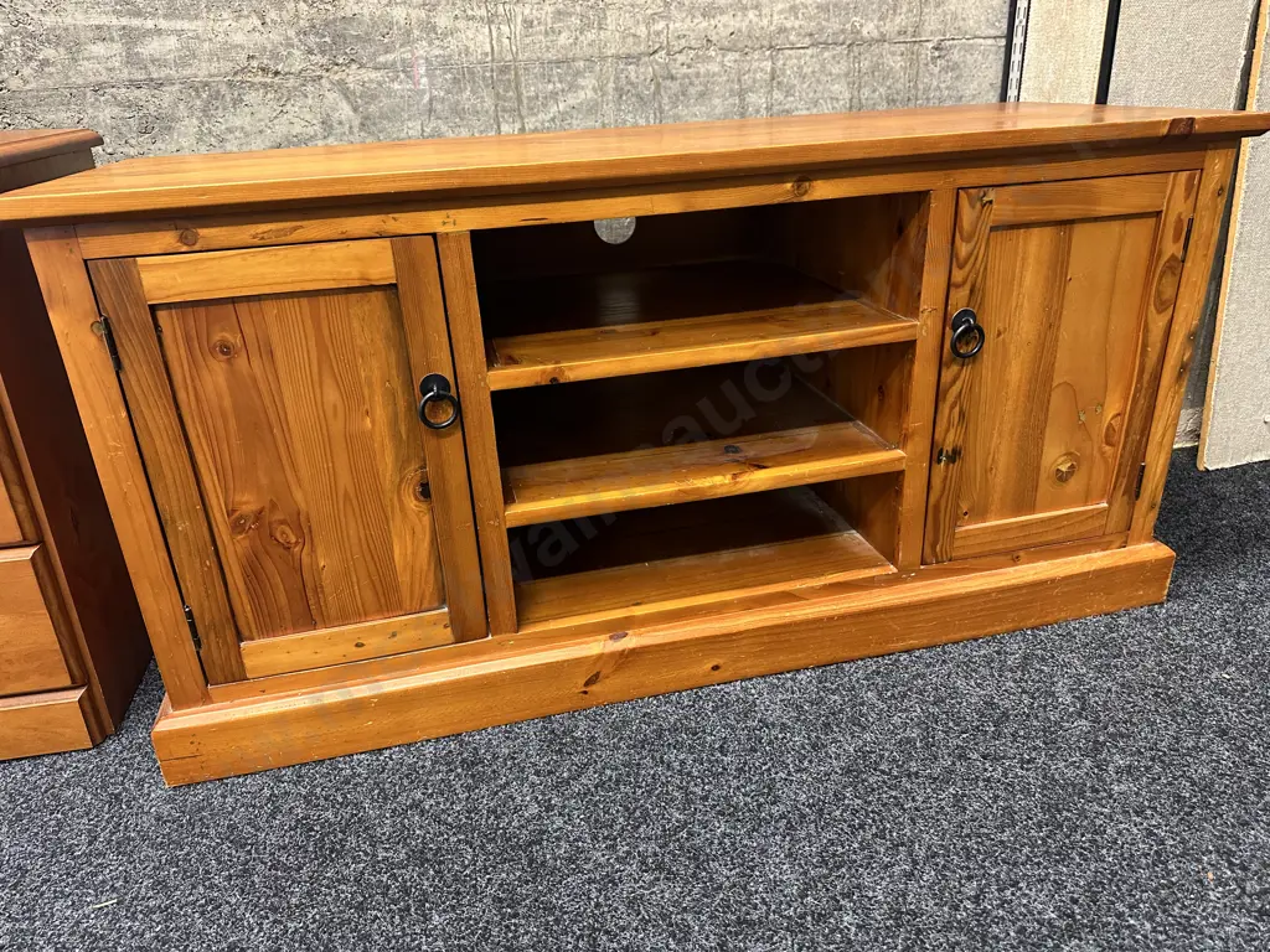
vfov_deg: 56.8
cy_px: 476
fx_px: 881
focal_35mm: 24
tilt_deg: -23.3
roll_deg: +4.0
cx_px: 635
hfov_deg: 71.6
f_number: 1.78
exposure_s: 1/50
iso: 400
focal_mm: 6.86
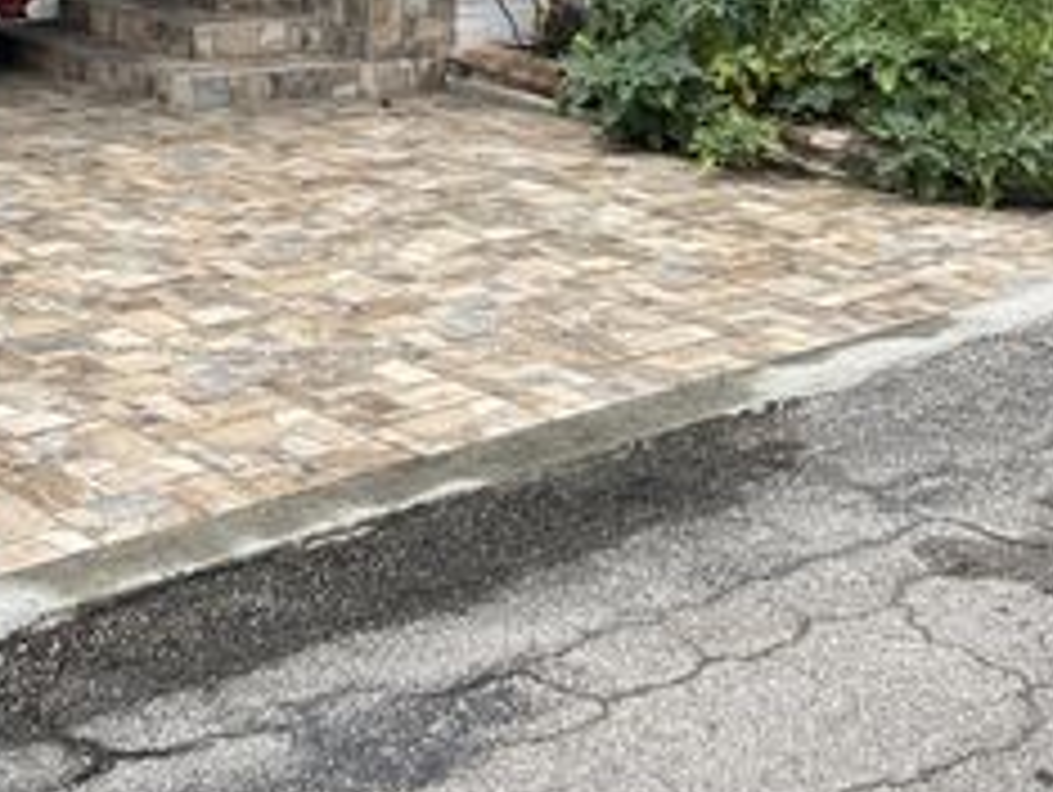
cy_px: -225
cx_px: 230
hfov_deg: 26.9
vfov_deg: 19.3
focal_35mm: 71
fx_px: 2162
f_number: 1.5
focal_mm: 5.7
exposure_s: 1/1901
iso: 50
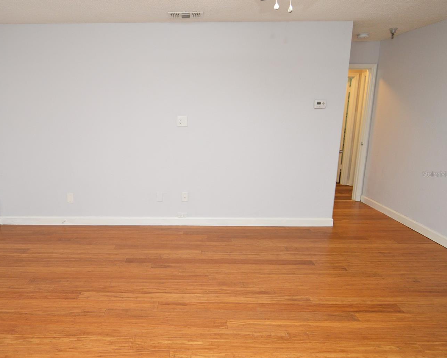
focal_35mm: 21
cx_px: 175
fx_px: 278
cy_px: 174
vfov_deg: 65.5
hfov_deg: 76.6
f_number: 4
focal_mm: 12
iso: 640
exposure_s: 1/60
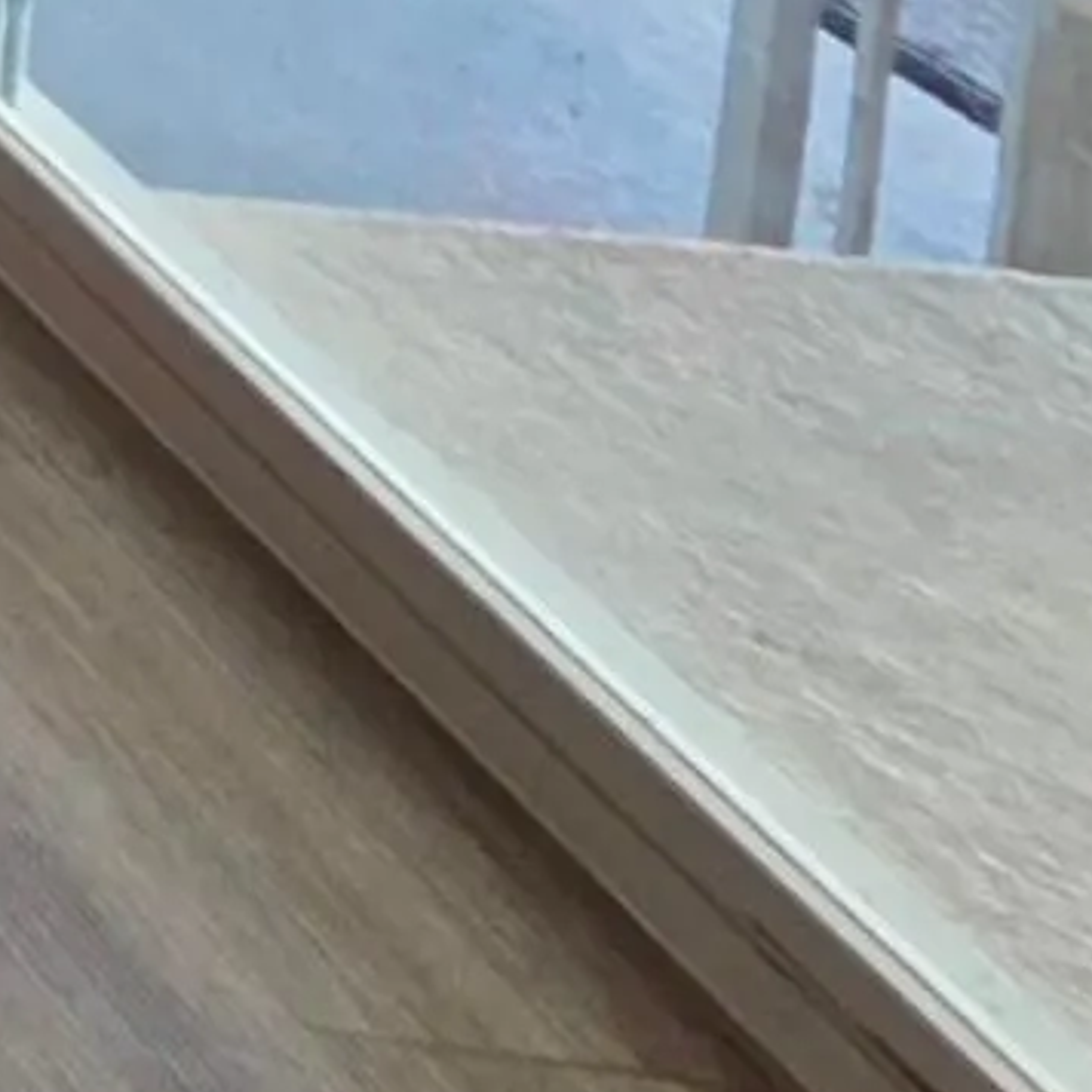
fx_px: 3319
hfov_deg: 8.7
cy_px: -1880
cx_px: -3058
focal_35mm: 93
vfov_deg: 12.3
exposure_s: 1/120
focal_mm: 2.2
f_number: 1.9
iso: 50
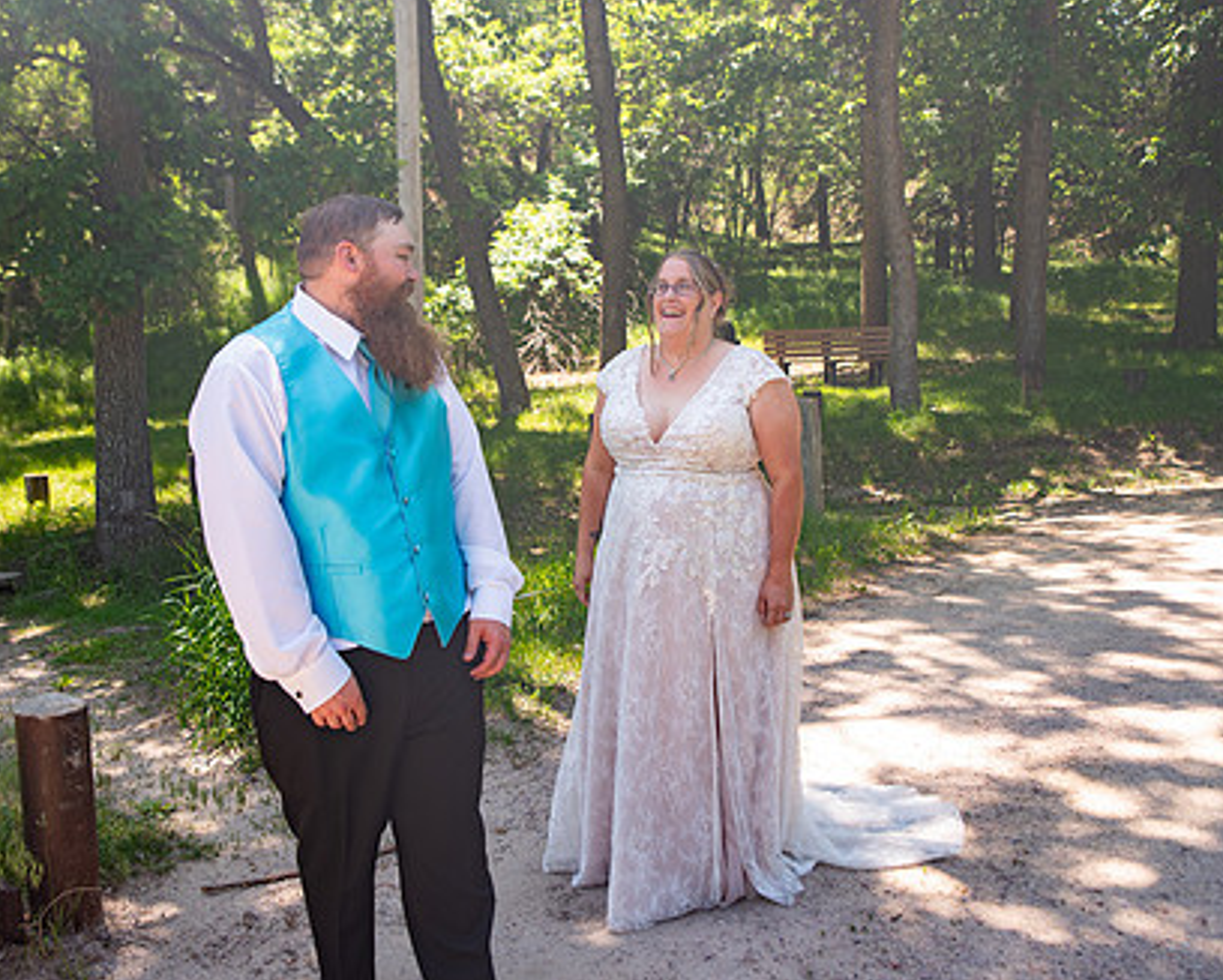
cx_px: 597
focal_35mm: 32
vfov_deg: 45.8
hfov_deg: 55.6
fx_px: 1159
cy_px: 508
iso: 31
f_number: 3.5
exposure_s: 1/125
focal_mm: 24
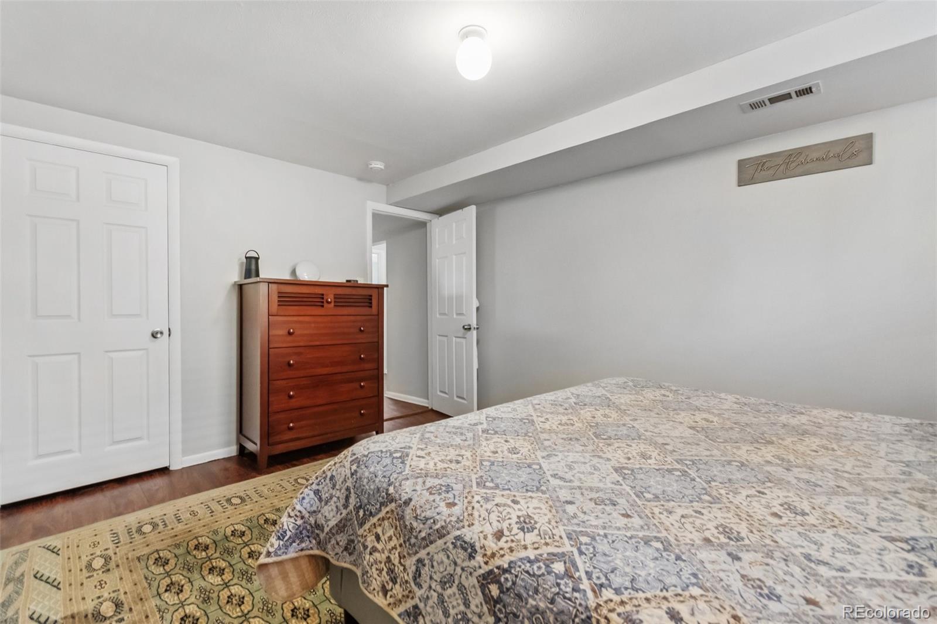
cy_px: 312
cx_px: 468
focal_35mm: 15
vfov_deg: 77.3
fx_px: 390
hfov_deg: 100.4
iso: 2000
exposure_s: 1/15
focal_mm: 10
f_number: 8
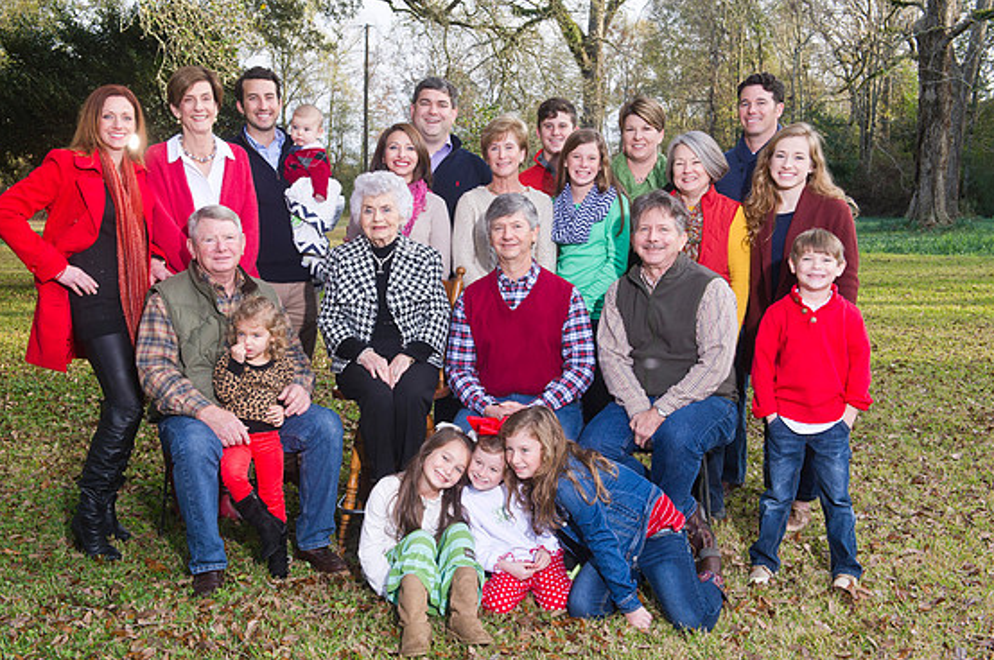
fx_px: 1213
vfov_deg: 30.4
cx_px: 479
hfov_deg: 44.5
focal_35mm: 44
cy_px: 341
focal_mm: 42
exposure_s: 1/200
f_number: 8
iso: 800
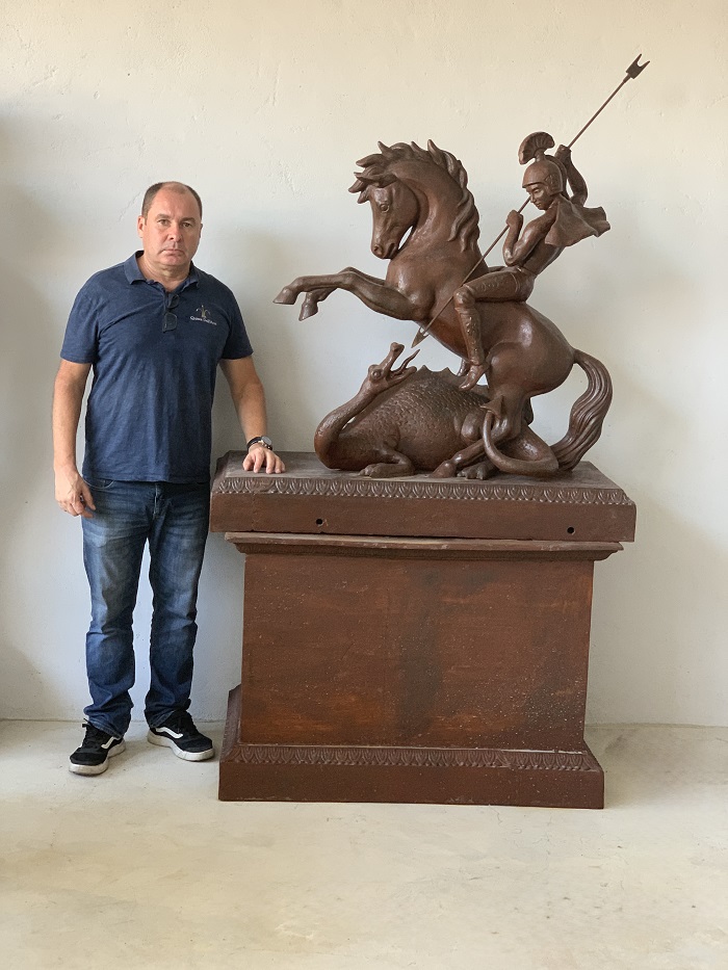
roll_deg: -2.9
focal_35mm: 52
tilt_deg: -9.3
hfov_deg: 28.0
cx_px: 364
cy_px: 485
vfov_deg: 36.8
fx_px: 1458
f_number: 2.4
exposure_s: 1/76
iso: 125
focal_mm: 6
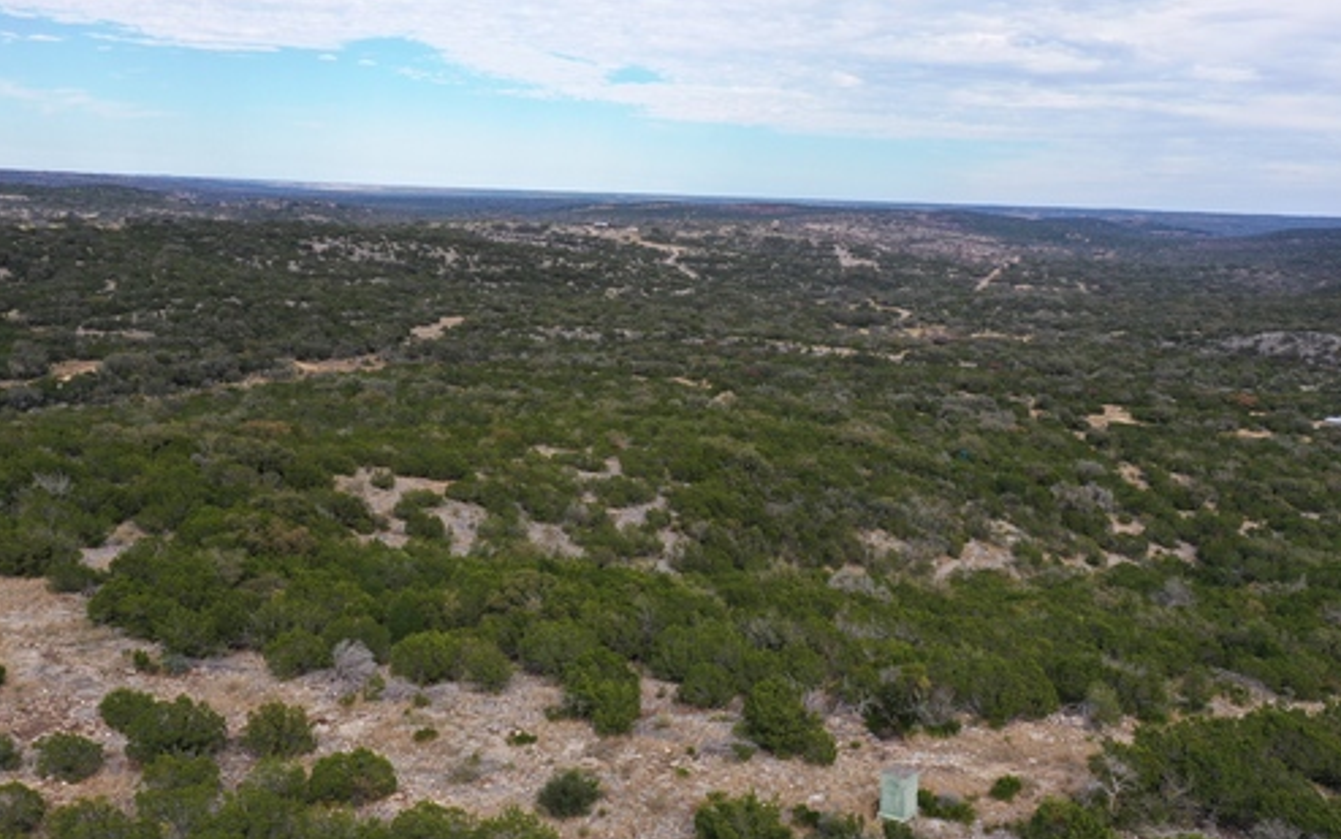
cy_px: 490
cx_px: 728
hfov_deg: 52.7
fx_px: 1353
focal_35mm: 37
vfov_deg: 34.4
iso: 100
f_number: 5.6
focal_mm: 10.26
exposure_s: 1/320
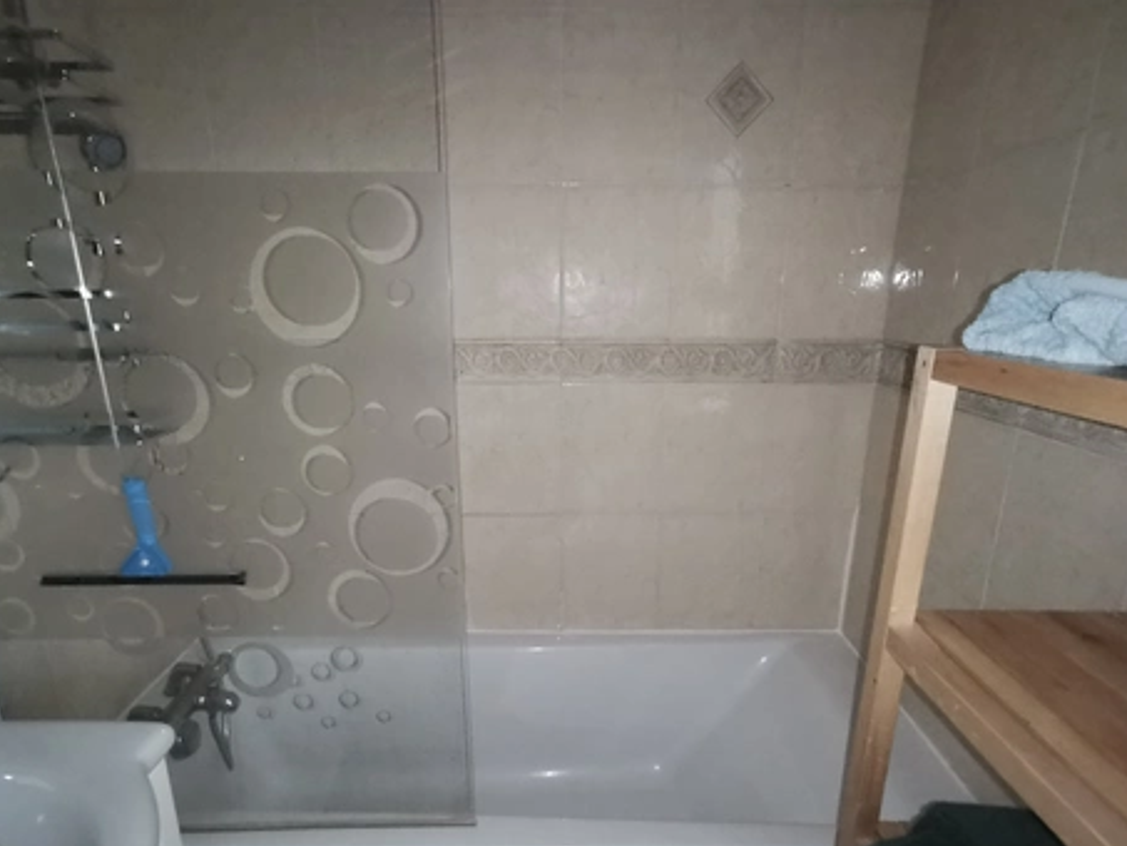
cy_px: 475
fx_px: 651
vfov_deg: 65.8
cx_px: 551
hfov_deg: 81.7
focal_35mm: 20
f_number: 2.2
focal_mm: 2.26
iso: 3200
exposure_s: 1/16.7
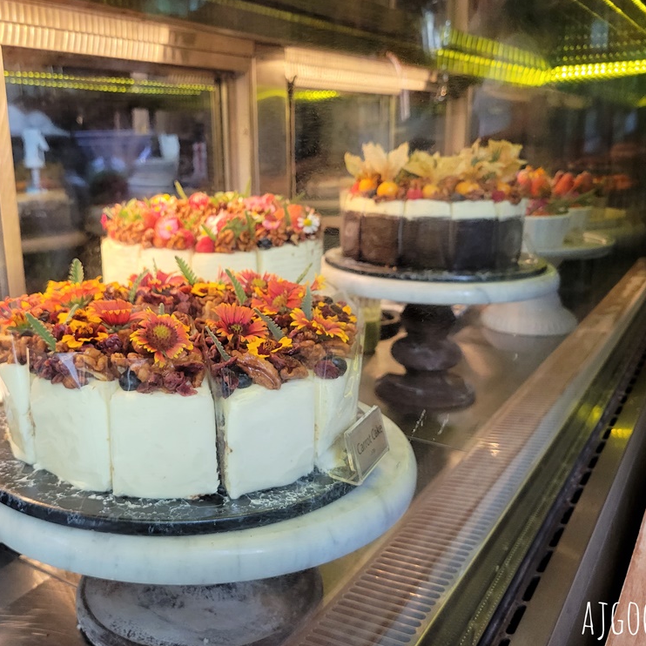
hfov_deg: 52.0
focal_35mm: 31
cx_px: 246
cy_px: 322
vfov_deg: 52.5
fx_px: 655
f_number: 1.8
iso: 320
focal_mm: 5.4
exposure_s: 1/120
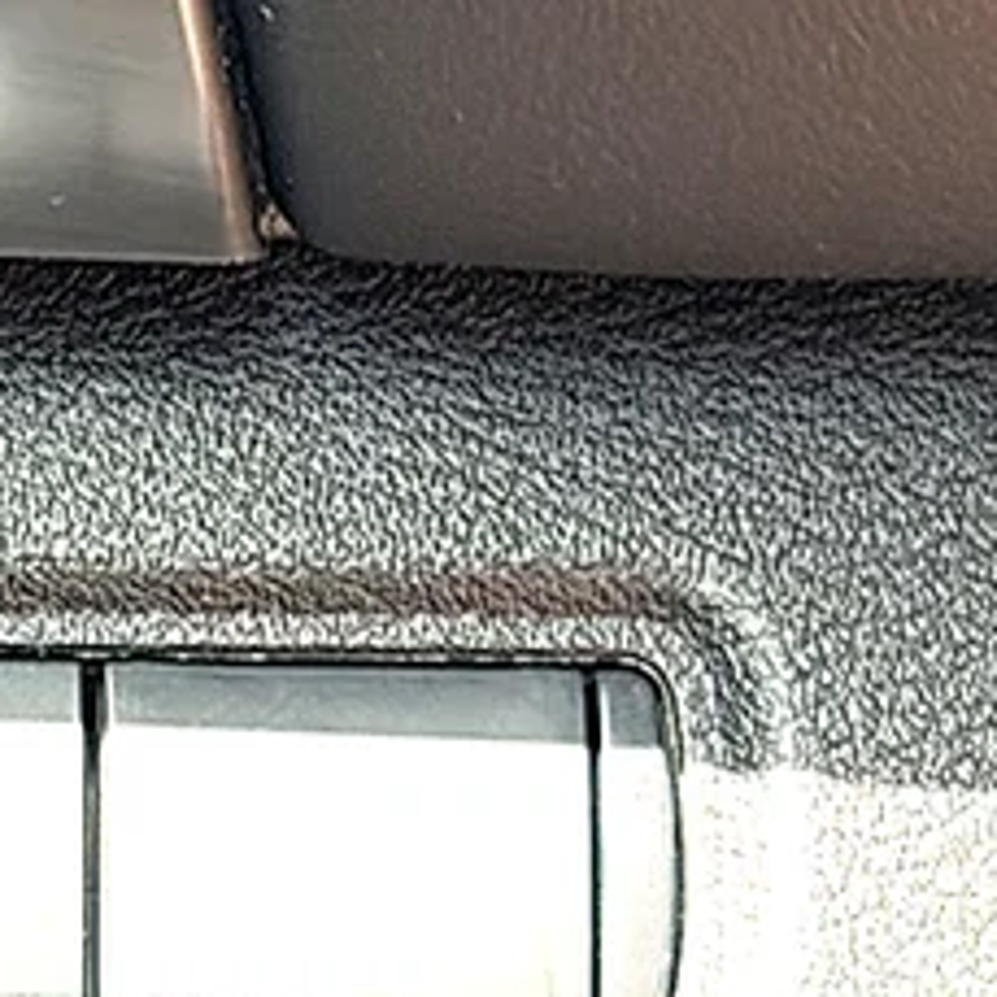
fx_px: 3780
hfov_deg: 14.1
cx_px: -492
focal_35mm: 116
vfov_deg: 14.9
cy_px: 847
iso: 80
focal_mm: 6.86
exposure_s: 1/101
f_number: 1.78
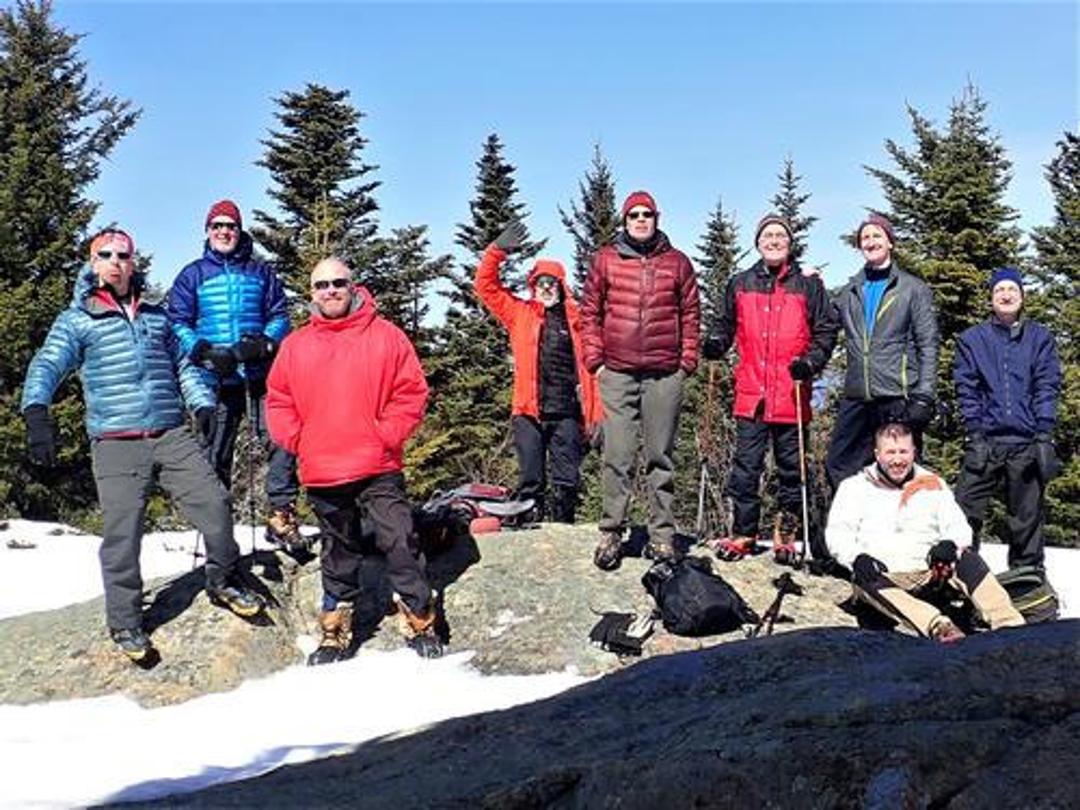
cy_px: 405
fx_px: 998
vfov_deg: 44.2
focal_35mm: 32
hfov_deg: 56.8
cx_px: 540
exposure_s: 1/800
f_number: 3.2
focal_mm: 5.87
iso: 100
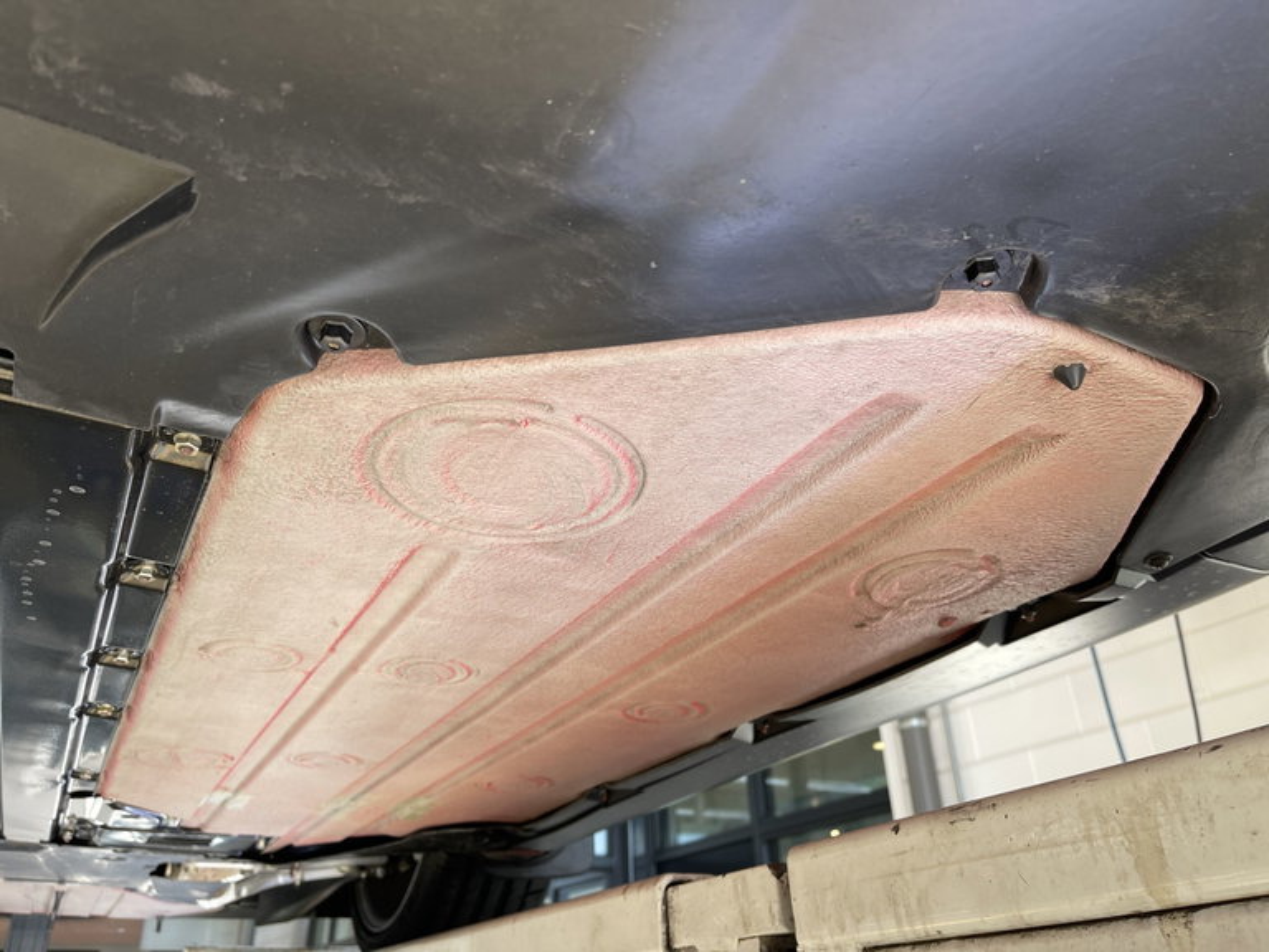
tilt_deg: +27.5
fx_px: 953
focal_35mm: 26
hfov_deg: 67.3
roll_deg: +2.9
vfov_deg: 53.1
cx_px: 634
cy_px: 476
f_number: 1.6
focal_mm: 5.1
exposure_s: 1/121
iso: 40
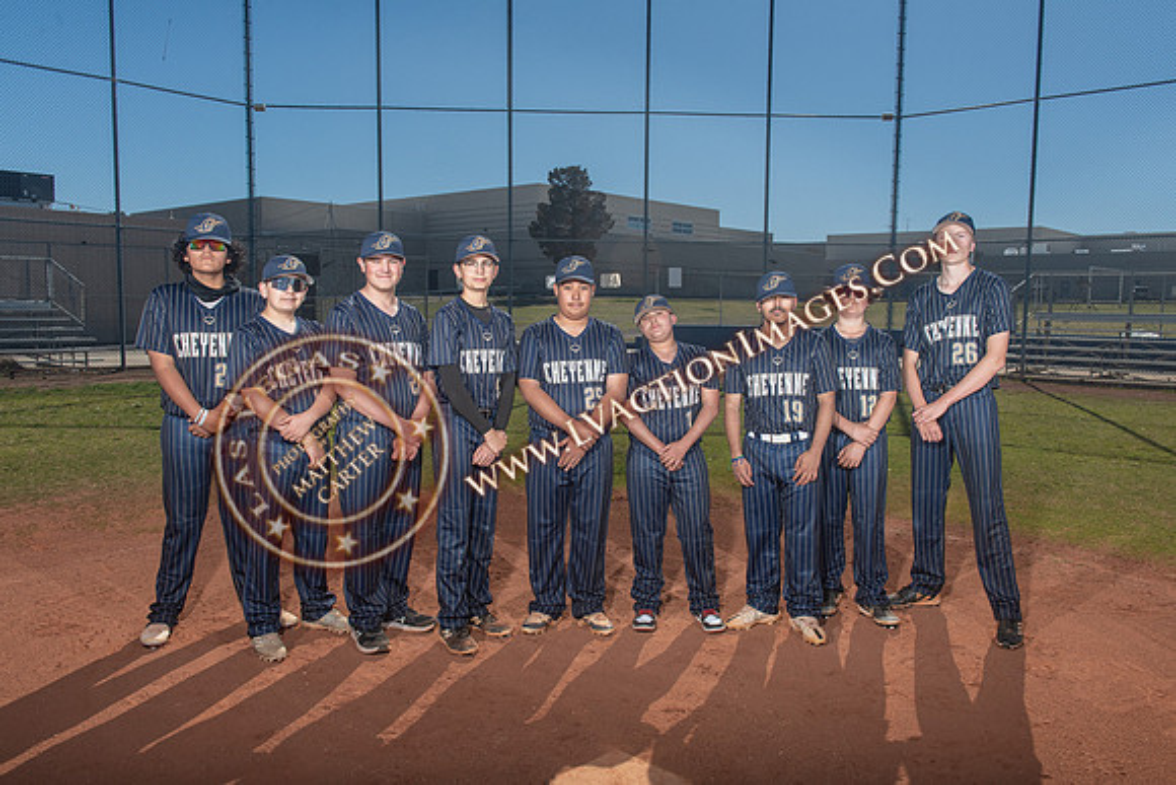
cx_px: 592
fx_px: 931
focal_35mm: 29
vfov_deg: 45.7
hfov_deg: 64.5
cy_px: 392
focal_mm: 28
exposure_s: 1/250
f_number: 10
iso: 320
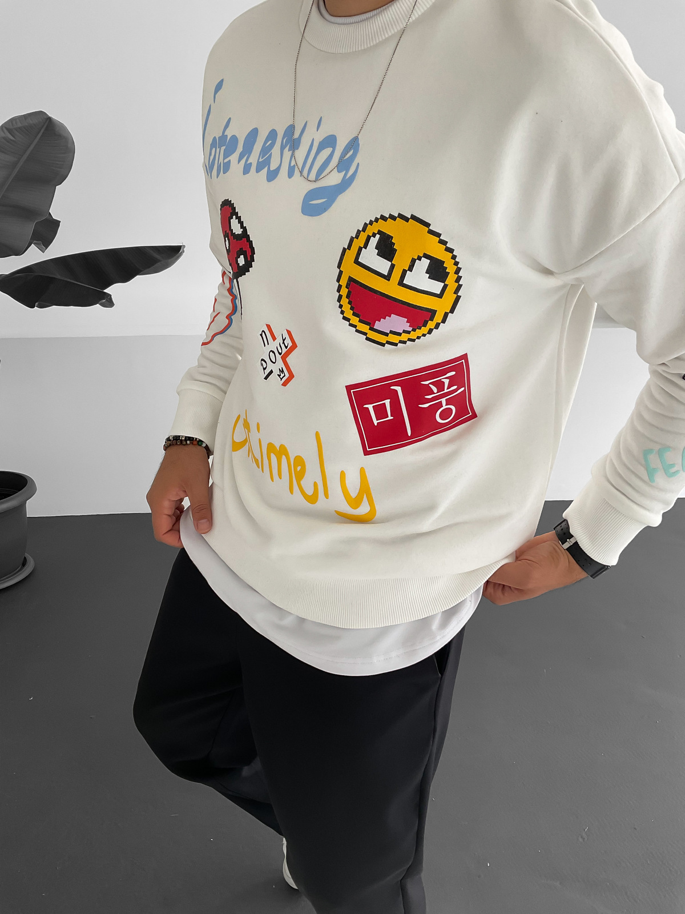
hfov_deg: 48.2
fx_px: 765
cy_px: 457
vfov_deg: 61.7
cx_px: 342
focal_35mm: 29
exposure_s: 1/120
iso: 40
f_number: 1.8
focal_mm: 3
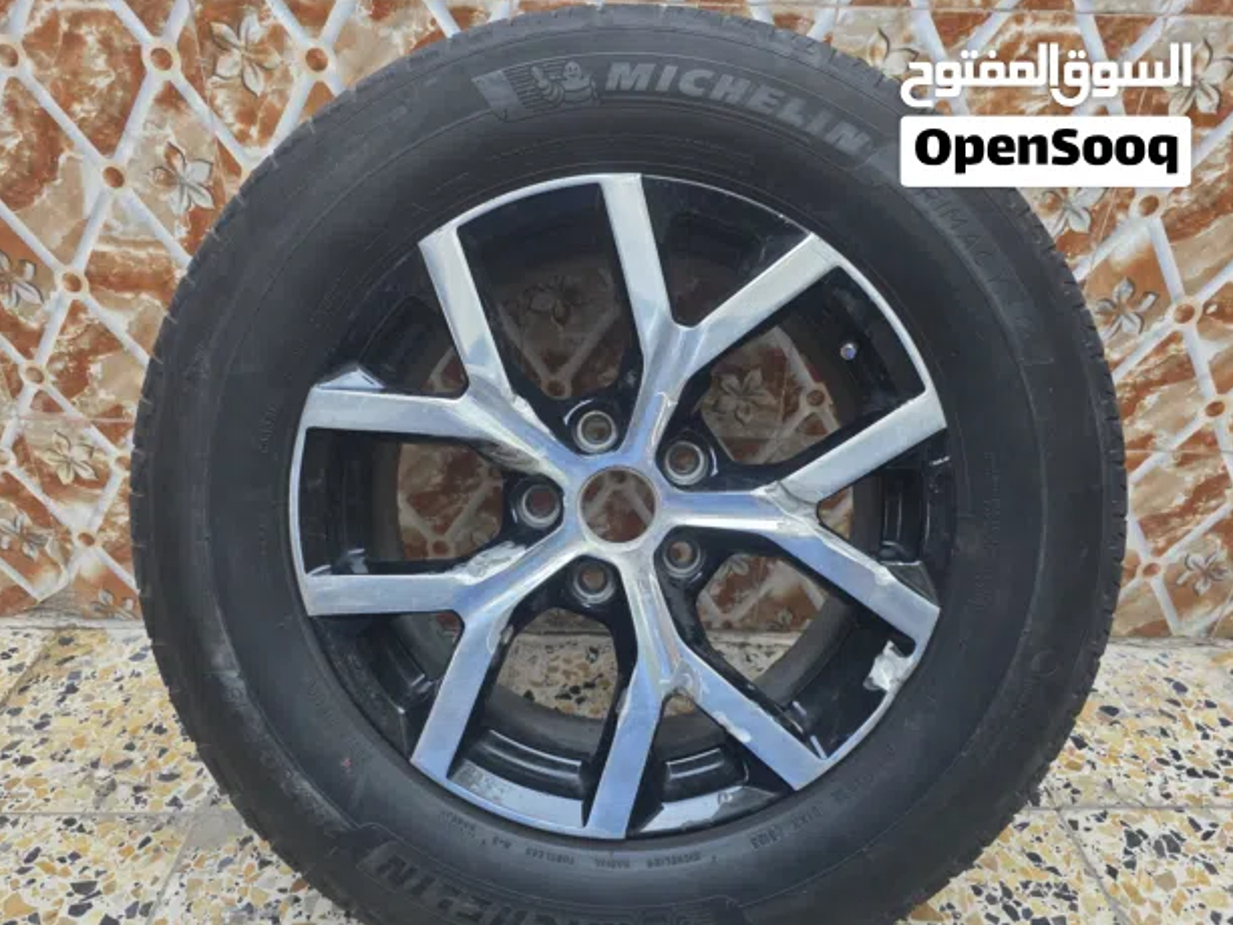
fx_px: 855
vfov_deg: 56.8
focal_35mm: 24
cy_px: 477
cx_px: 597
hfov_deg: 71.6
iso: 250
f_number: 1.7
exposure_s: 1/100
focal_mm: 6.3
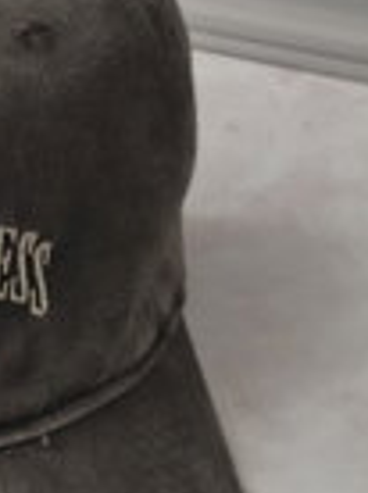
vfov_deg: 21.1
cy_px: 216
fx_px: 1322
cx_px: -75
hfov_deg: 15.3
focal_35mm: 93
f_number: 1.8
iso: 622
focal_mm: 5.56
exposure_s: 1/100
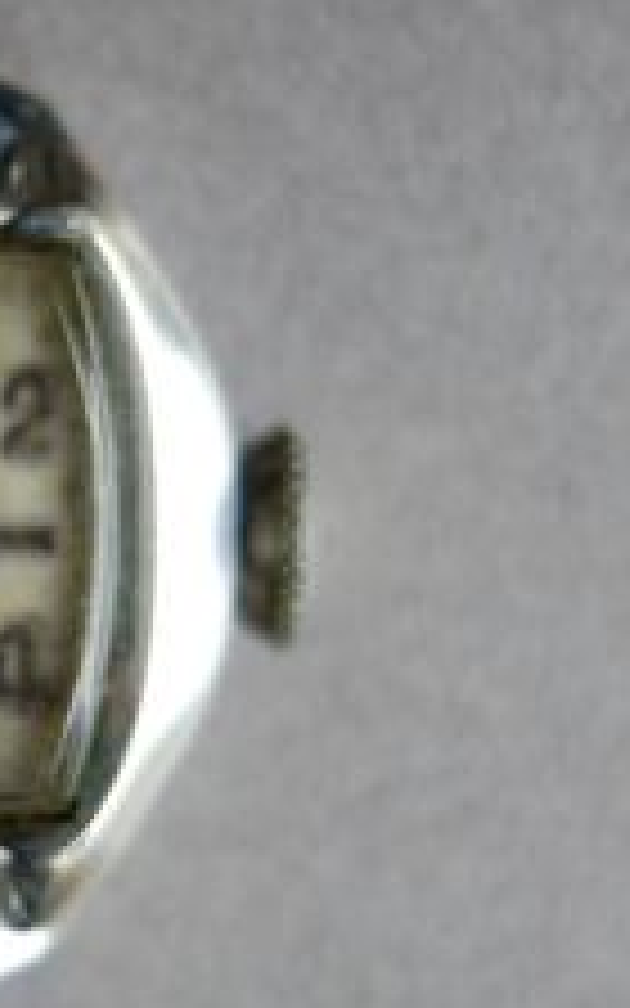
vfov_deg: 5.2
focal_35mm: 401
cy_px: 544
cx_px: -256
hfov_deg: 3.3
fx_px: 11016
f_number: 5.6
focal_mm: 92
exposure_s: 1/320
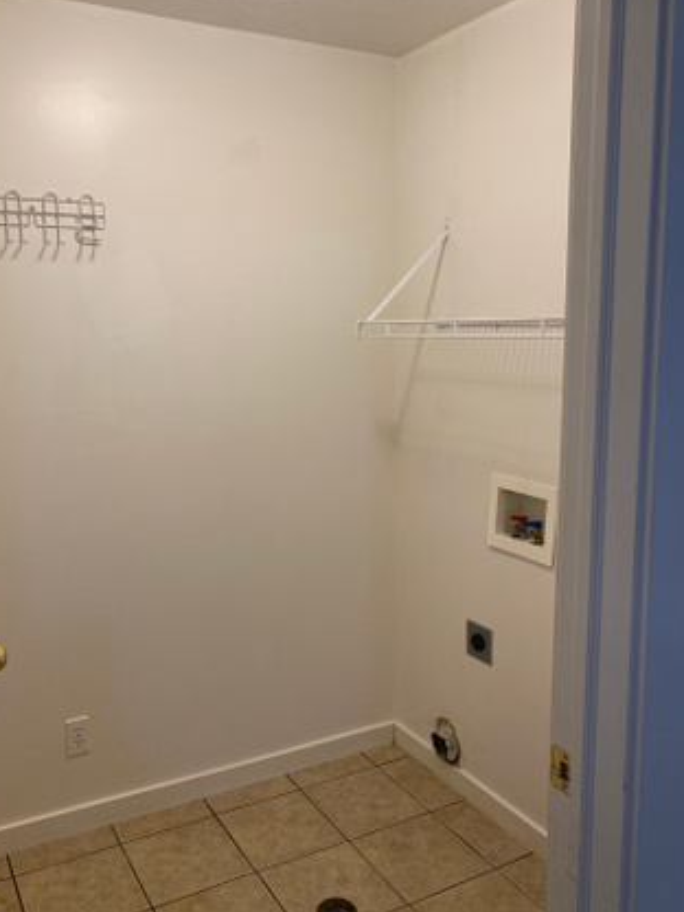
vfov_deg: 59.9
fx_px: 790
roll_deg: -0.2
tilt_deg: -4.7
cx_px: 296
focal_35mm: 30
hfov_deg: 46.7
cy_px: 425
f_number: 1.8
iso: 64
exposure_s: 1/60
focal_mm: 4.25
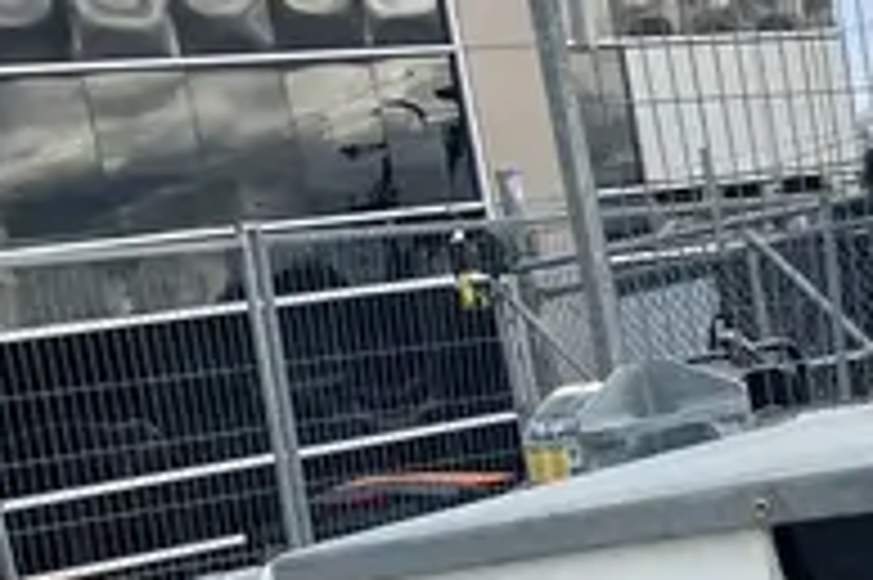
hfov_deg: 18.3
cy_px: 1018
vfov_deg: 11.6
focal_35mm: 110
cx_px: 796
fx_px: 2665
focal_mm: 3.99
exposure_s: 1/771
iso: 32
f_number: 1.8
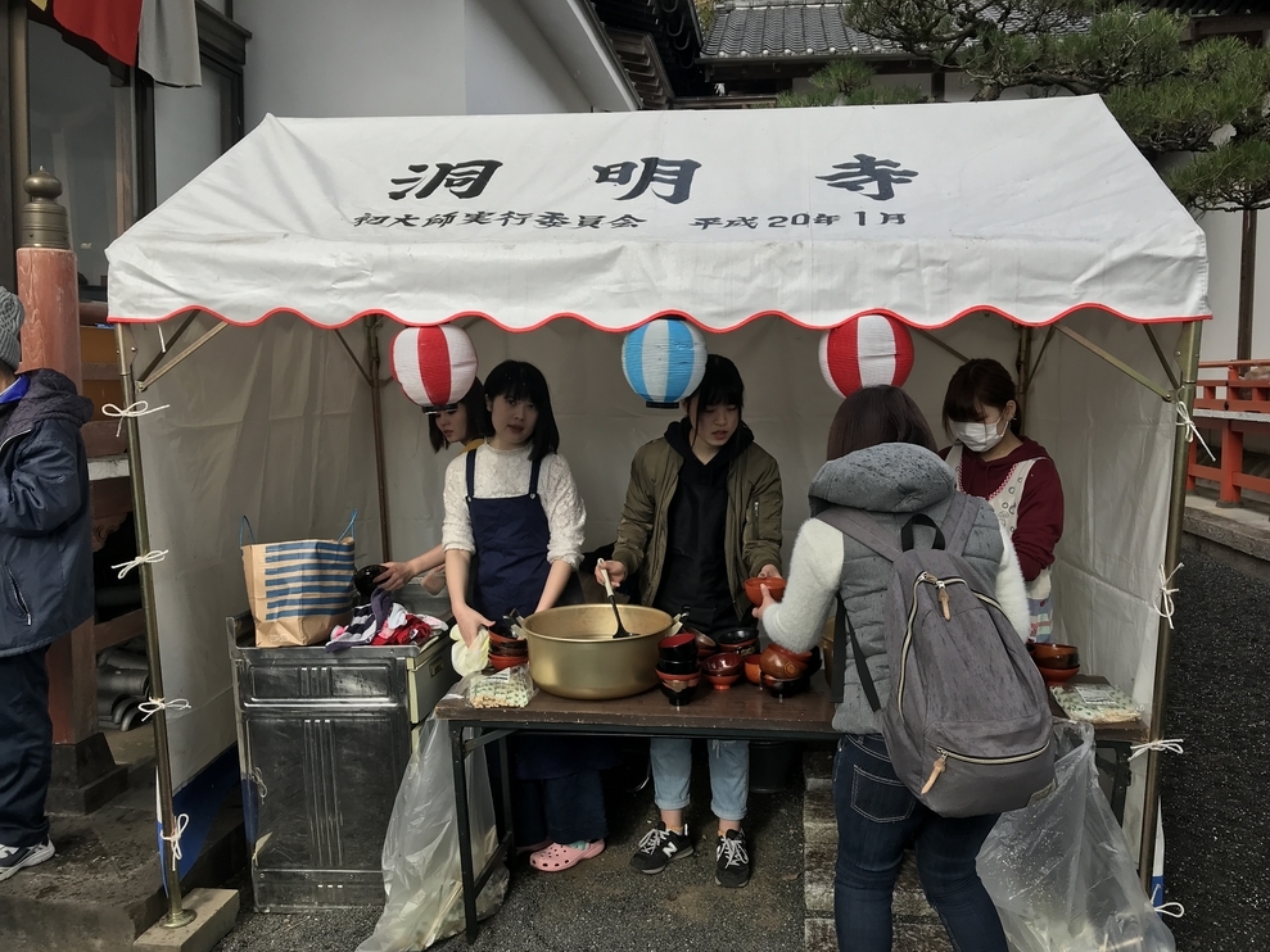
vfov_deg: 48.2
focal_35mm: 29
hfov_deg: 61.6
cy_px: 472
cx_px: 656
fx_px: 1064
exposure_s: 1/894
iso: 20
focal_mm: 3.99
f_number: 1.8
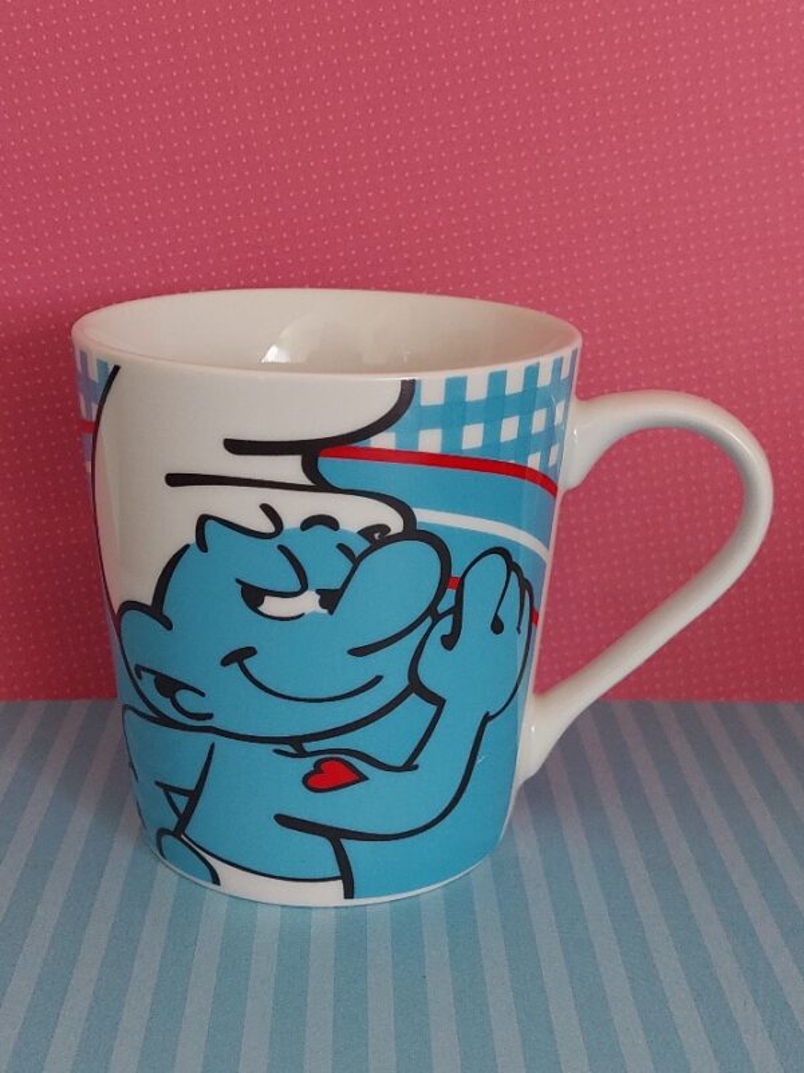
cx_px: 402
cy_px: 536
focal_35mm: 24
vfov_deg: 71.6
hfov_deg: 56.8
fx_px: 743
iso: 320
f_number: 1.8
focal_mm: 5.23
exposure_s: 1/50
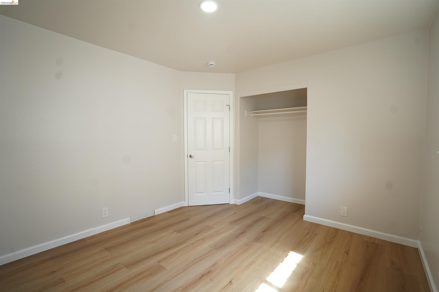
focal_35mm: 16
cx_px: 220
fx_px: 195
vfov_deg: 73.7
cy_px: 146
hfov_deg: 96.7
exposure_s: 1/250
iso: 2500
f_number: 4
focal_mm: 16
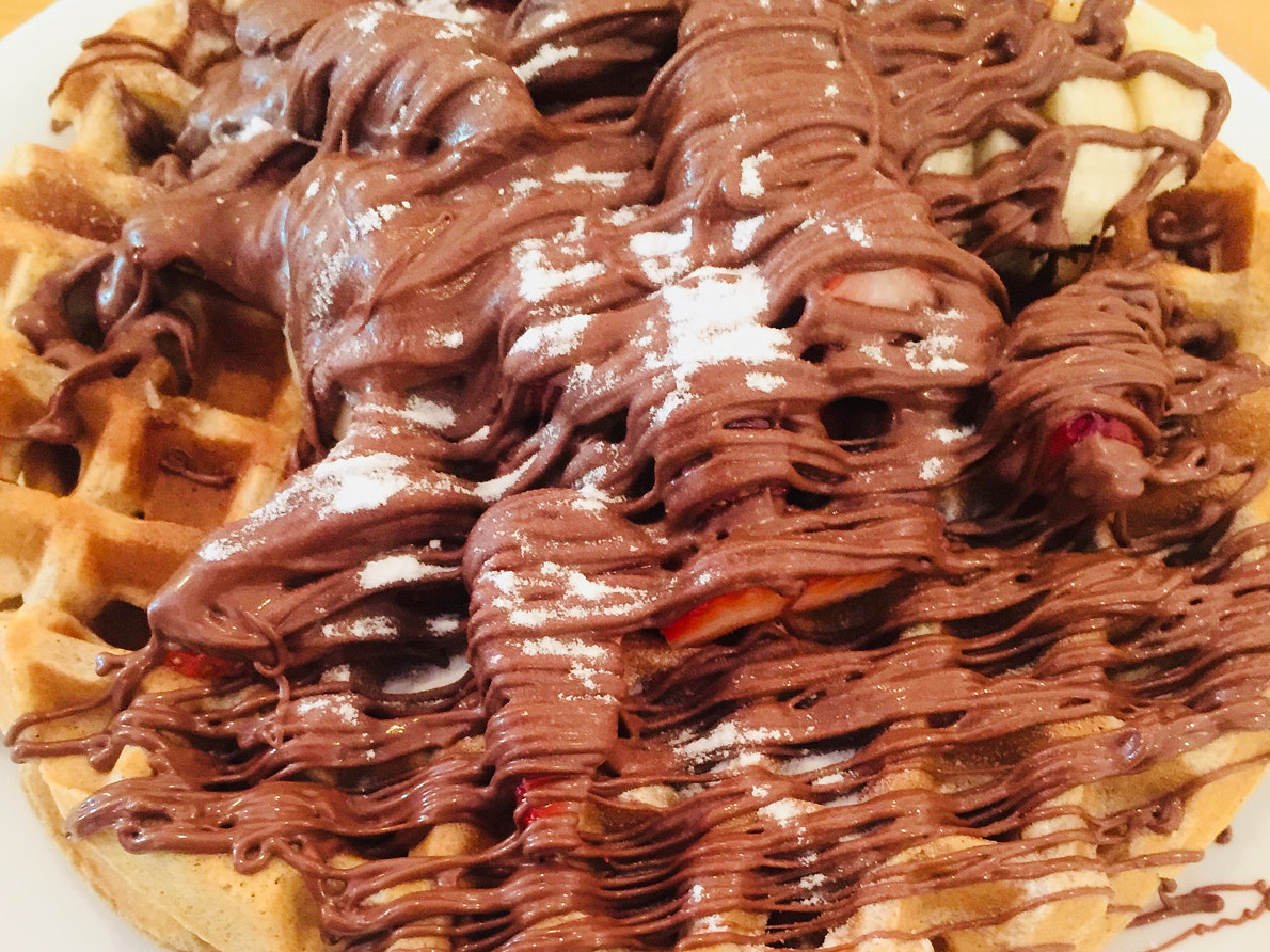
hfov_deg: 47.9
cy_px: 655
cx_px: 631
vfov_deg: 36.3
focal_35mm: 39
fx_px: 1431
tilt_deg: -64.7
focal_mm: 4.15
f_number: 2.2
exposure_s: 1/15
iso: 500
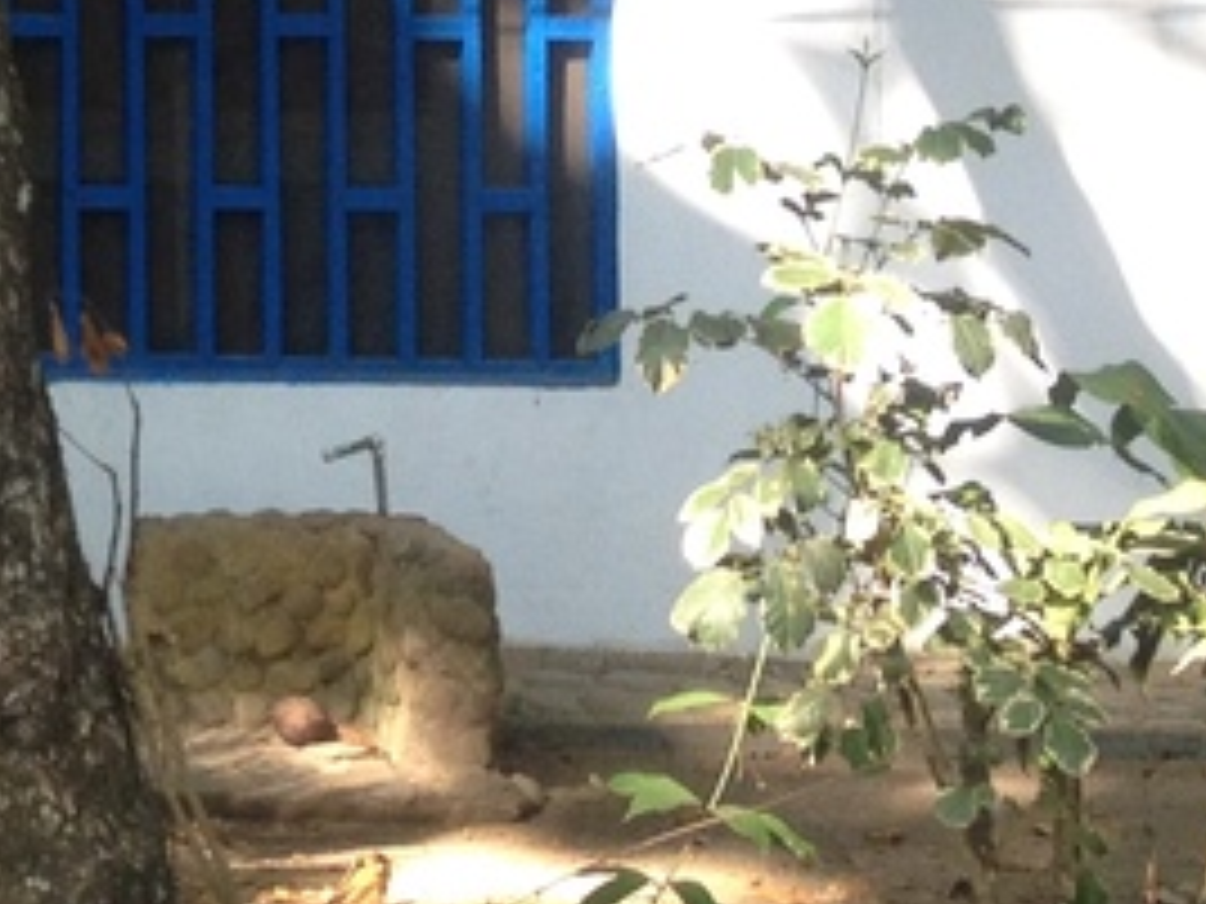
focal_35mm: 157
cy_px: -450
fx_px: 5470
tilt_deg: -0.5
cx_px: -576
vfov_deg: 9.2
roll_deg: -0.2
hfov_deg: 12.0
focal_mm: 4.28
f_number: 2.4
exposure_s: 1/120
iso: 64
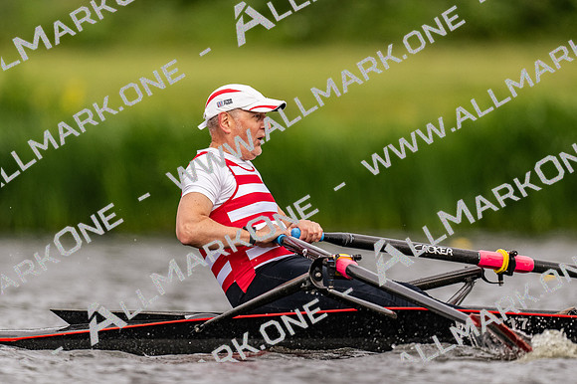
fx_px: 14416
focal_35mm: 900
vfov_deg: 1.5
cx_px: 288
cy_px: 192
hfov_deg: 2.3
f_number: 4
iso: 640
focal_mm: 600
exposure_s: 1/2500
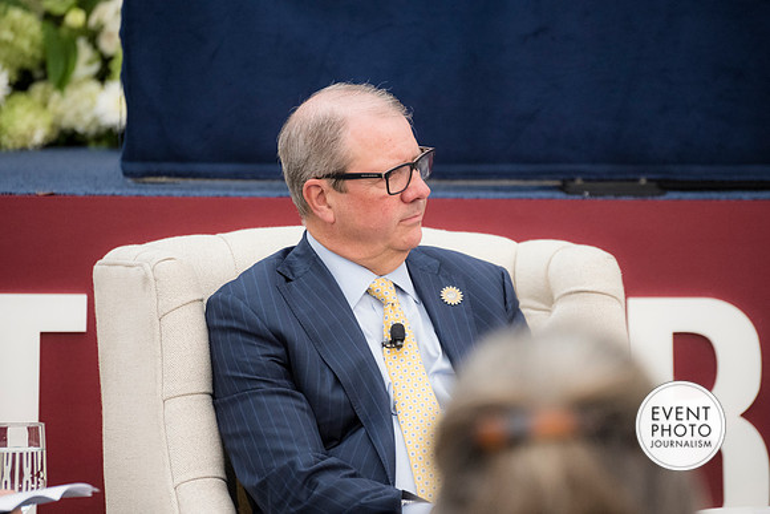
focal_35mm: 260
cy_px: 257
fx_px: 5562
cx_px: 385
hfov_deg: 7.9
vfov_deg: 5.3
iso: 2000
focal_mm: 260
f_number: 5.6
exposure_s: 1/500
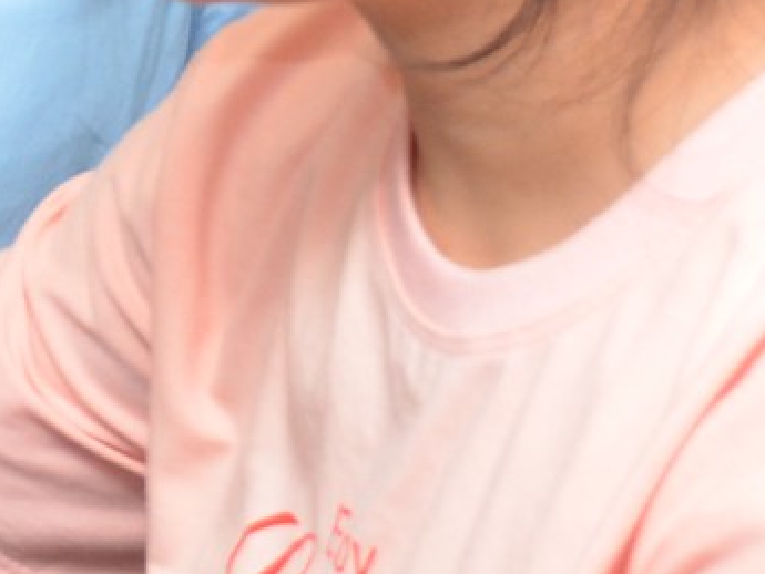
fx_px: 9219
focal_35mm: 417
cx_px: -774
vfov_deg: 3.5
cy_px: -398
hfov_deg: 4.7
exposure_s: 1/60
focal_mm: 50
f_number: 7.1
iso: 800
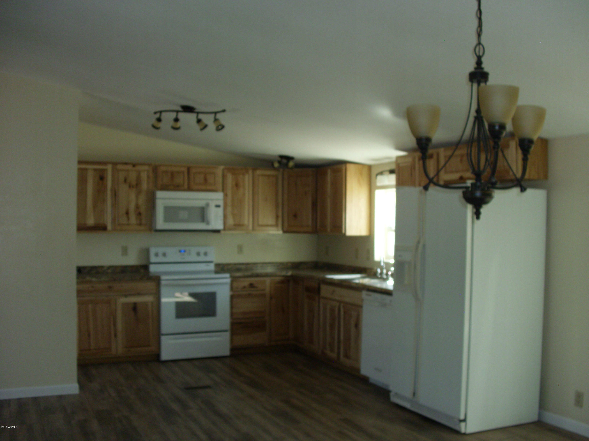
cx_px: 294
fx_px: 647
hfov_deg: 49.0
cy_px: 220
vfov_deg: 37.7
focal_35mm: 38
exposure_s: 1/60
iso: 125
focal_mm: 6.3
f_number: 3.1
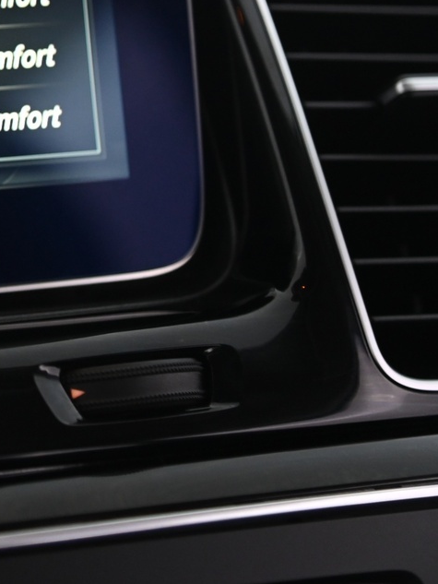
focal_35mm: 143
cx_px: -254
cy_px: 103
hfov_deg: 10.0
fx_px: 2412
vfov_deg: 13.7
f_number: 4
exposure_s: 1/30
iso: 2000
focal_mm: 58
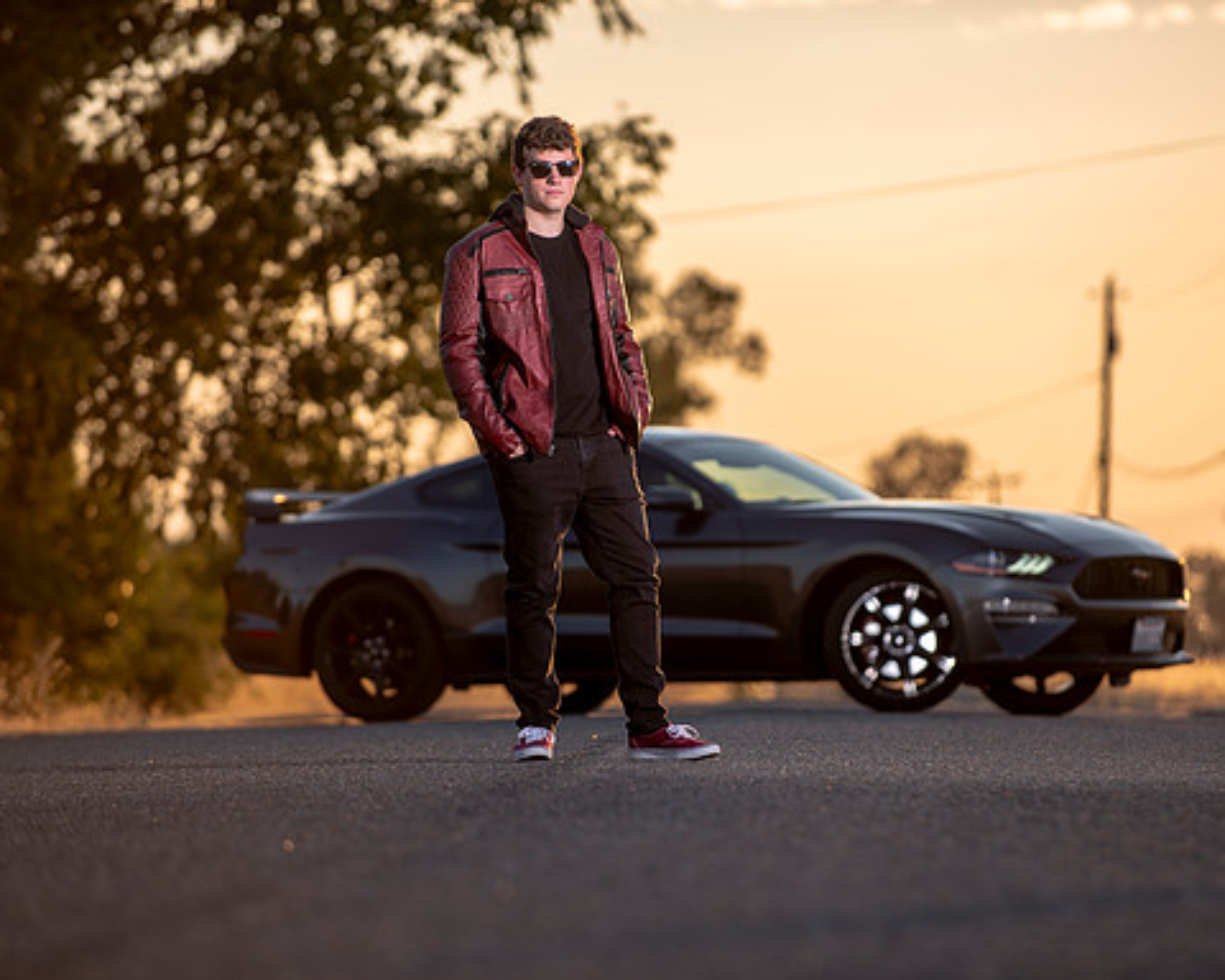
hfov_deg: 8.5
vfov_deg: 6.8
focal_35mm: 227
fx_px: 8230
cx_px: 689
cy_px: 489
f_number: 4
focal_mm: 200
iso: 50
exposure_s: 1/250
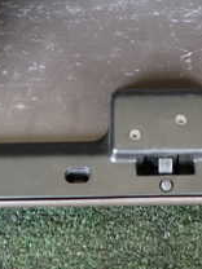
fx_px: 560
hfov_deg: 20.3
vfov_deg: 25.7
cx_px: 144
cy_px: 0
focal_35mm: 72
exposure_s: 1/30
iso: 250
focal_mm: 4.5
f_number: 2
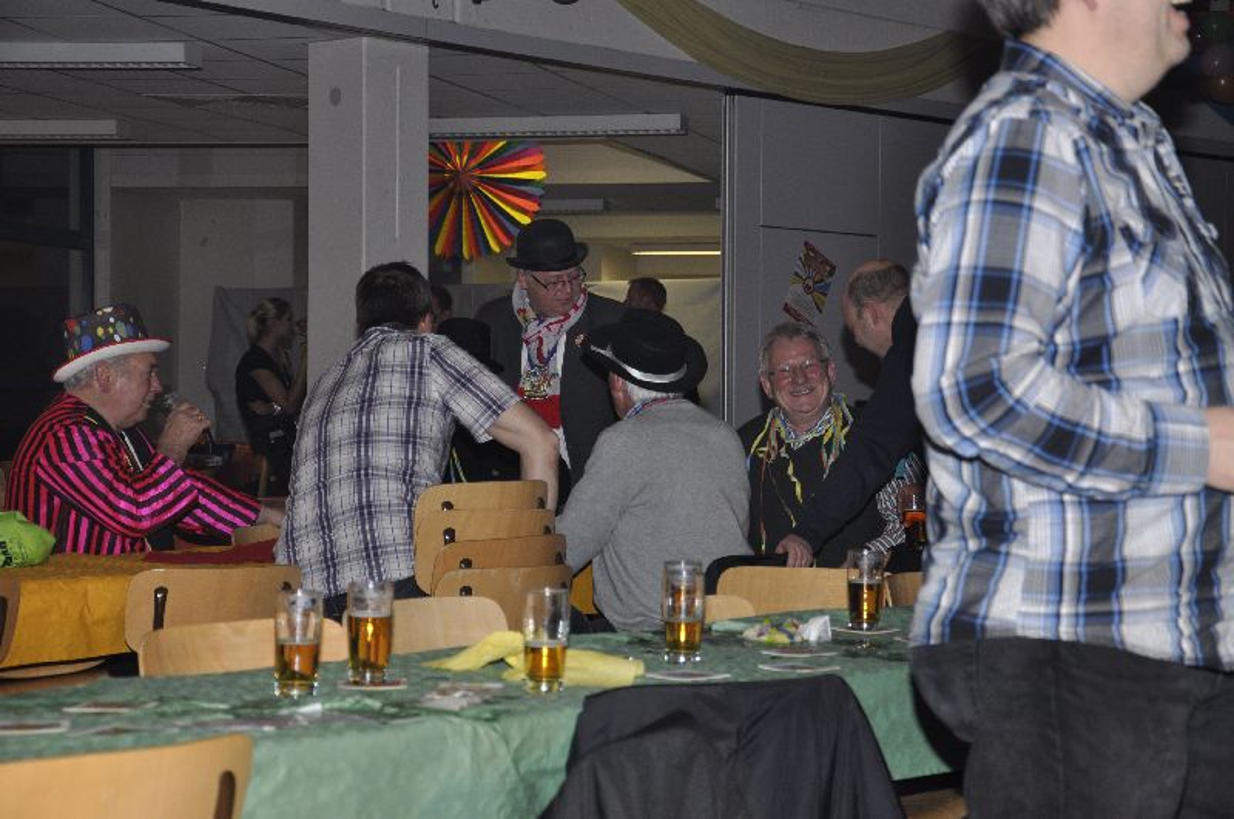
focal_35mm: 72
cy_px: 410
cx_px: 617
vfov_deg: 18.9
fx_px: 2464
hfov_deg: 28.1
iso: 400
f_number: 4.8
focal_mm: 48
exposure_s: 1/60
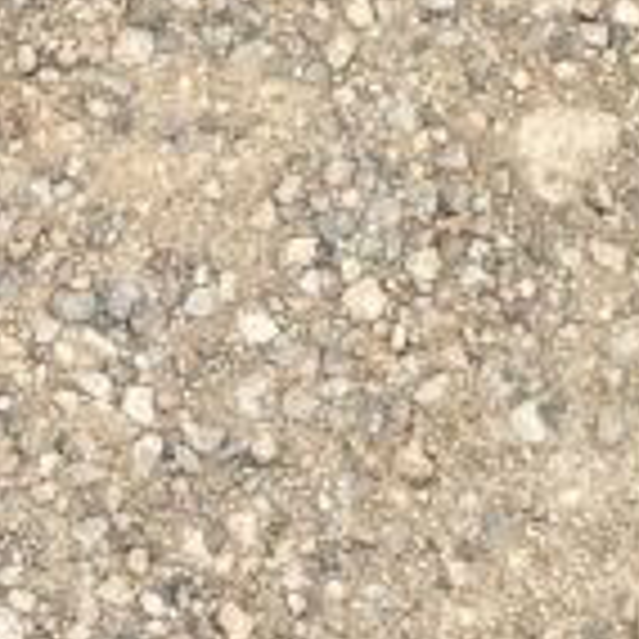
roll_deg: +0.2
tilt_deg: -33.2
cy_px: -999
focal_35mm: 153
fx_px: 3195
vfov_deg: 9.8
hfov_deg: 11.2
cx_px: -90
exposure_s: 1/1122
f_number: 1.78
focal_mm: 6.76
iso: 80
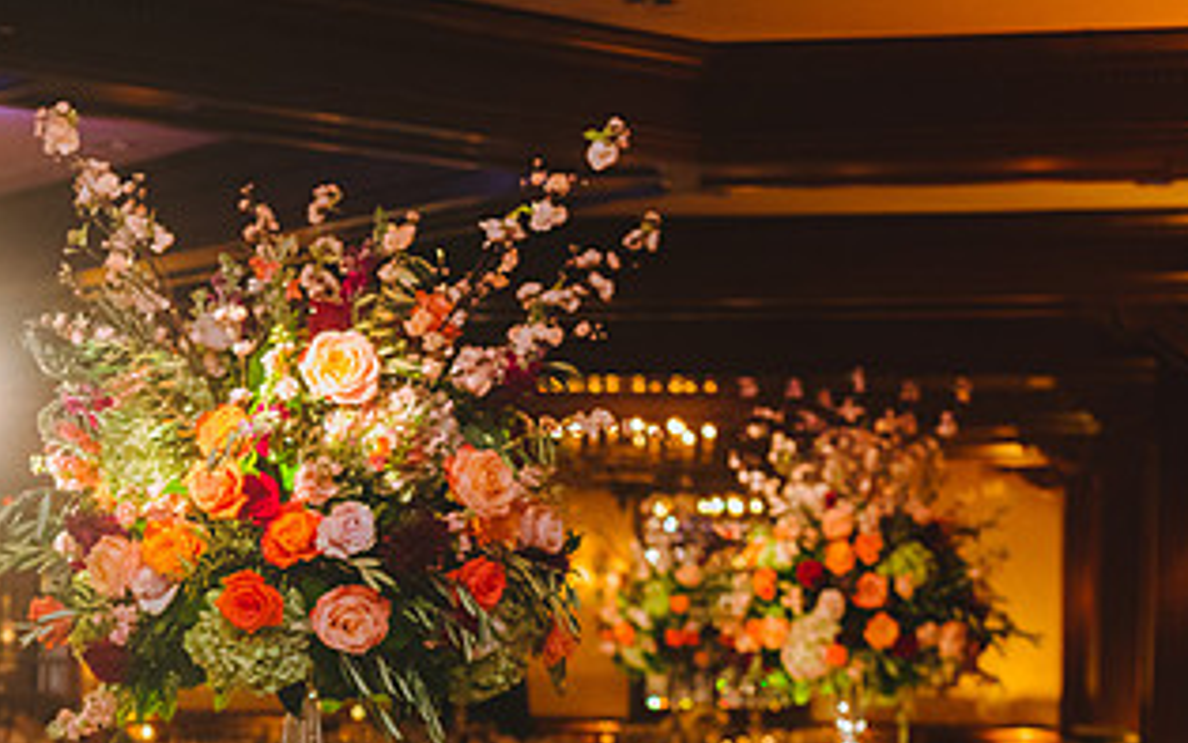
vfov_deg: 13.7
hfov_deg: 21.8
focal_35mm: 94
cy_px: 722
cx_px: 256
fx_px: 3044
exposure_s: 1/80
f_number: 3.5
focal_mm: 50
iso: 2000
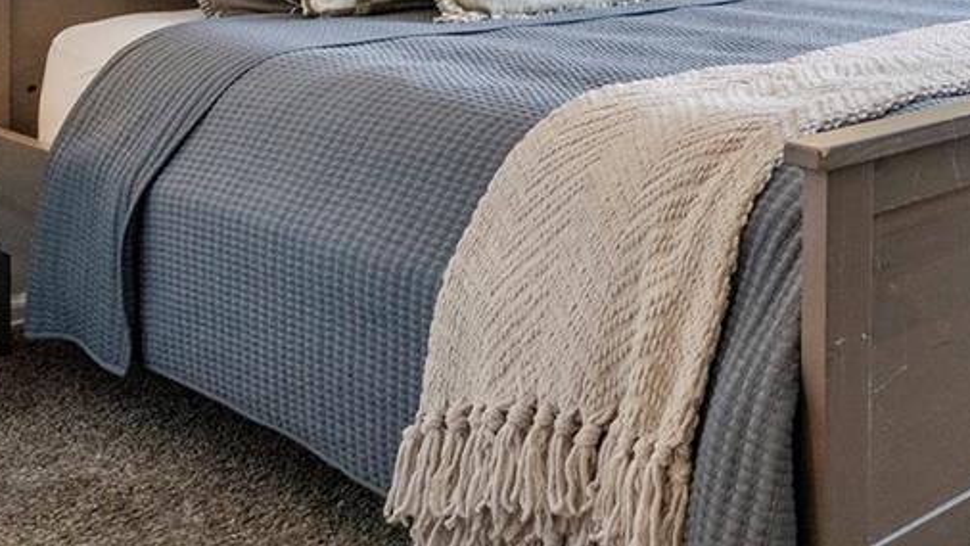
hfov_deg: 32.8
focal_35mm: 53
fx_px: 1364
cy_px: -239
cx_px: 1137
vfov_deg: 20.0
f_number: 8
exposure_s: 1/30
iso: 400
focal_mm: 16
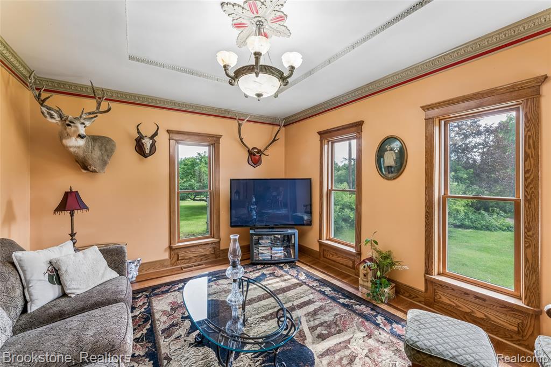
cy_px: 184
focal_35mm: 14
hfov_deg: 104.3
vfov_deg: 81.2
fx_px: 214
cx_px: 276
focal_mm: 14
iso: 400
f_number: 13
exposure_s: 1/8
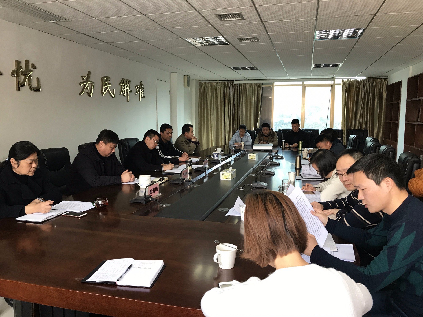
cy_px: 158
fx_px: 342
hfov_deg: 63.4
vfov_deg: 49.7
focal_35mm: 28
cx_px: 212
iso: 25
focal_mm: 3.99
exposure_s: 1/33
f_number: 1.8
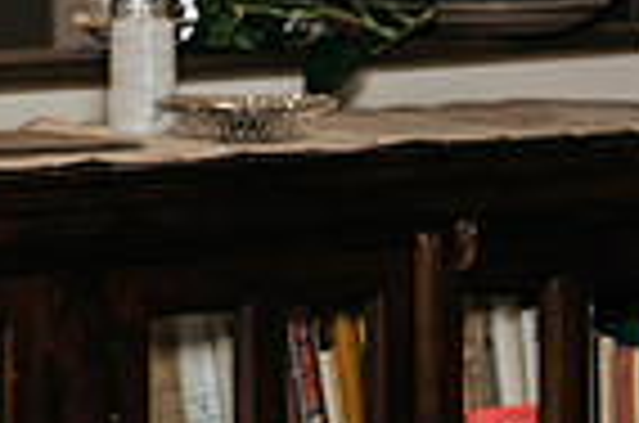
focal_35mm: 213
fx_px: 3772
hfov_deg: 9.2
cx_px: -549
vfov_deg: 6.4
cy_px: 61
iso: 1000
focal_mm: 52
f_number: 2.8
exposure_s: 1/400
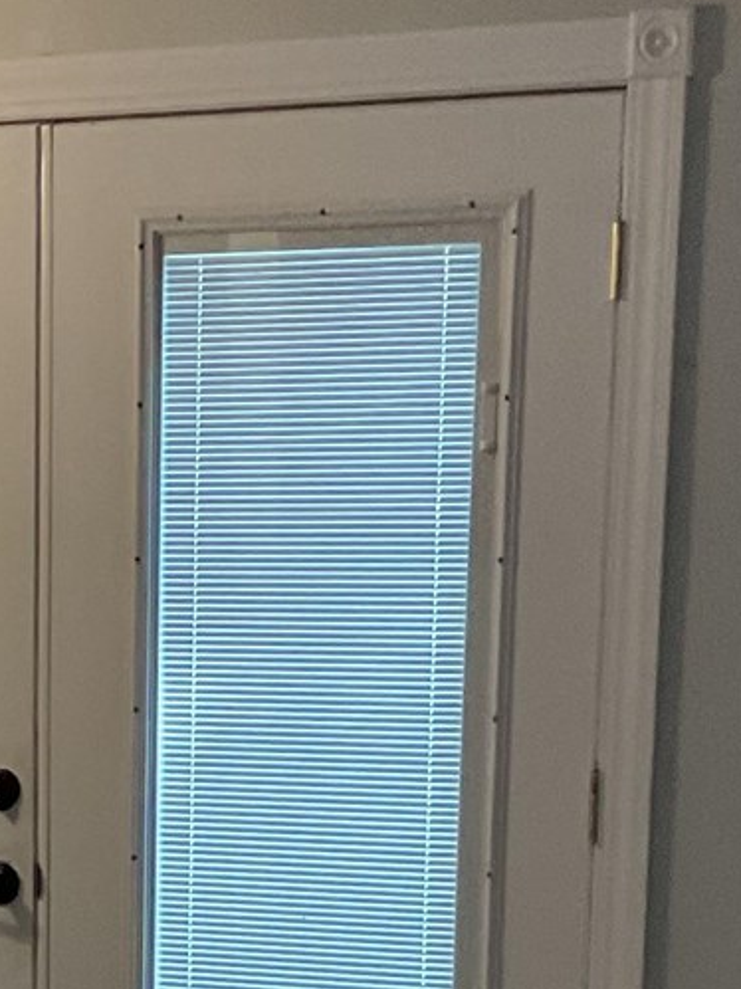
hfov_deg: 10.9
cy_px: 1318
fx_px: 3826
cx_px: -139
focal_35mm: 134
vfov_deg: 14.1
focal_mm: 3
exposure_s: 1/60
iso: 160
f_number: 1.8
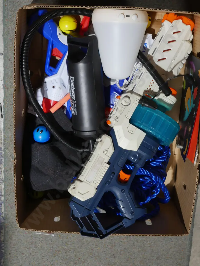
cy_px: 133
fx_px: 478
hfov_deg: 23.7
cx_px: 100
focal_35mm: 62
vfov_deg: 31.2
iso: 800
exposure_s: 1/80
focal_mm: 31
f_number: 5.4
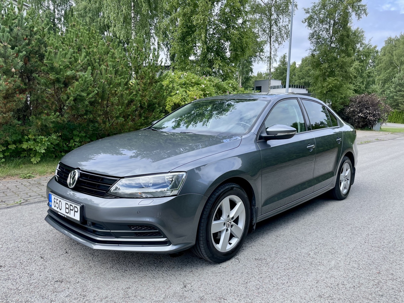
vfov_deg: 53.1
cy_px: 152
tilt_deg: -7.1
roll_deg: -1.0
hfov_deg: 67.3
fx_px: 303
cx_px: 202
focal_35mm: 26
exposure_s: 1/831
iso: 32
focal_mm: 4.2
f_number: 1.6
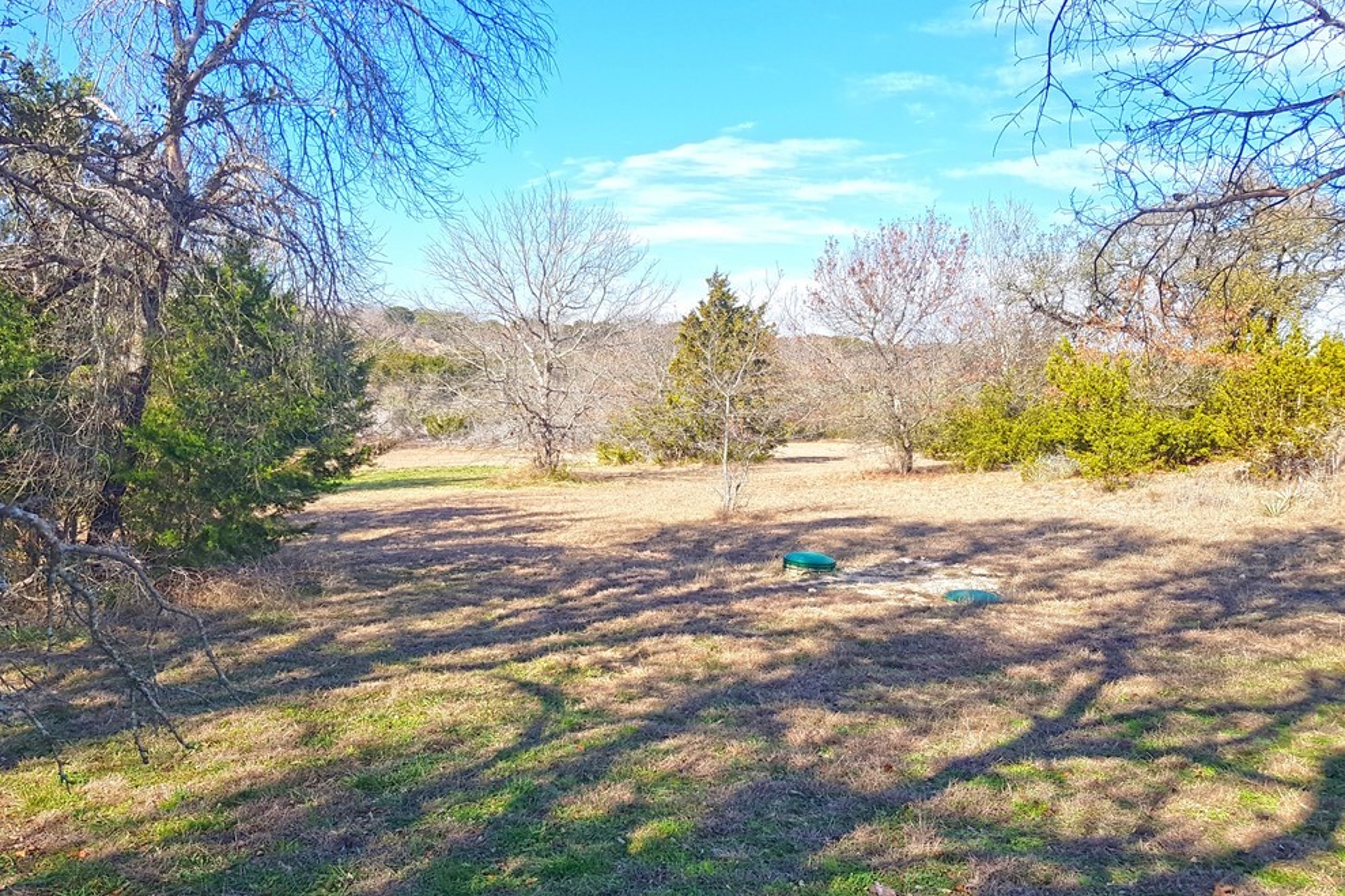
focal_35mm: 28
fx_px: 1046
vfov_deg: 46.3
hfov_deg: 65.5
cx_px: 653
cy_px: 498
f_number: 1.7
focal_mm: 4.2
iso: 40
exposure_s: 1/1640
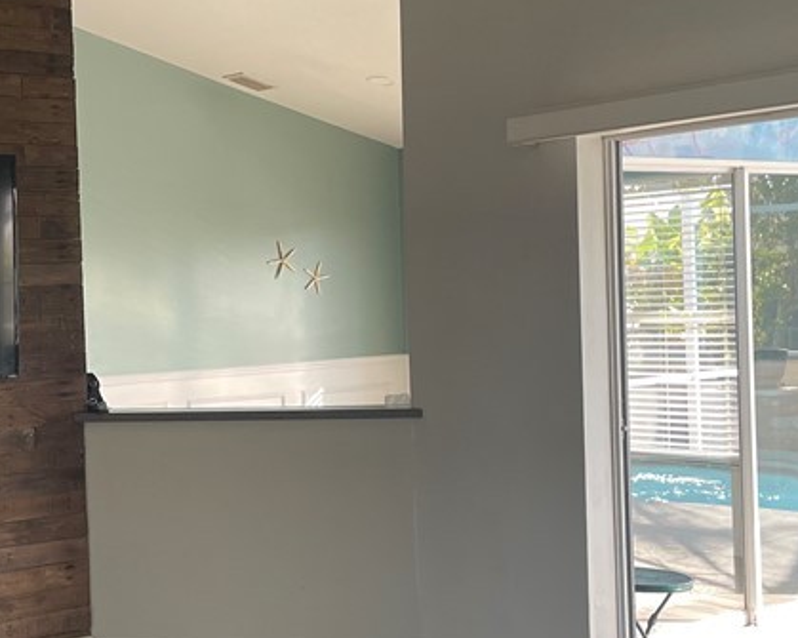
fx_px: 1464
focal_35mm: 62
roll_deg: +2.5
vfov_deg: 24.6
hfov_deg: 29.4
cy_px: 329
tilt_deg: -1.2
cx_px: 107
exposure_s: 1/121
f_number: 1.6
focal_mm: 4.2
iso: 100
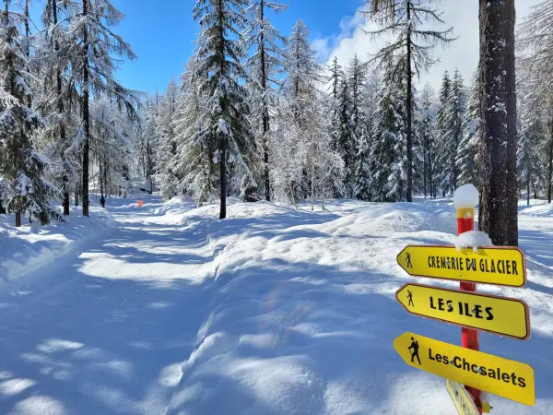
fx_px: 415
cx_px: 276
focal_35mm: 26
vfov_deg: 53.1
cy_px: 208
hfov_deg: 67.3
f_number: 1.8
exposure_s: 1/2377
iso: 40
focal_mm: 5.4
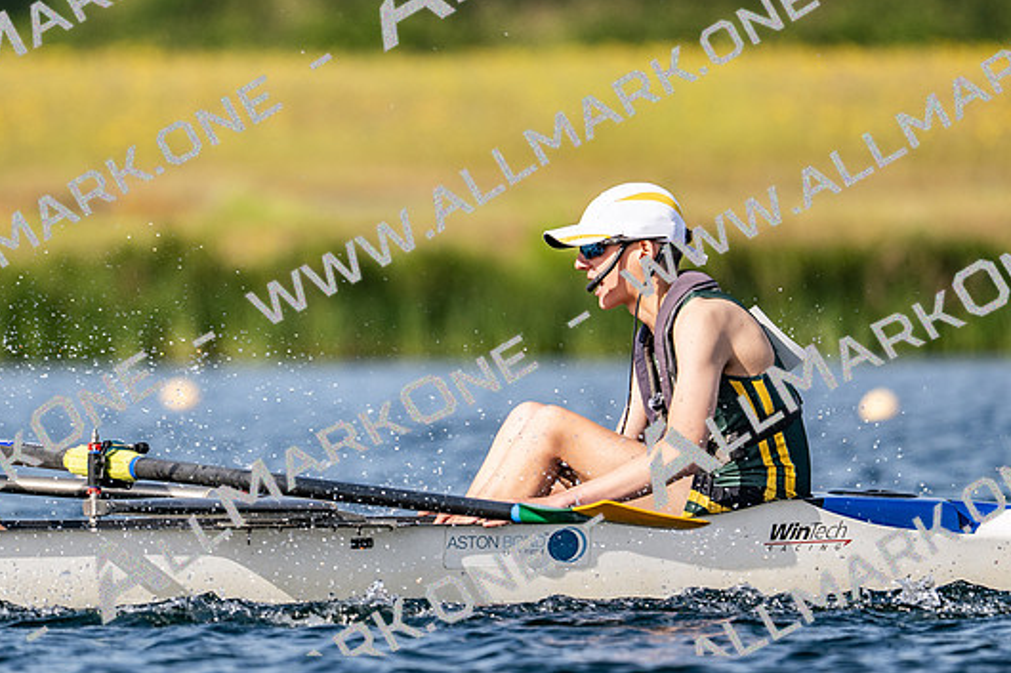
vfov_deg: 2.1
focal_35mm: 656
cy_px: 330
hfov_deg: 3.1
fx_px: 18416
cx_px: 481
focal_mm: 400
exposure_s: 1/2500
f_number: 4.5
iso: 180
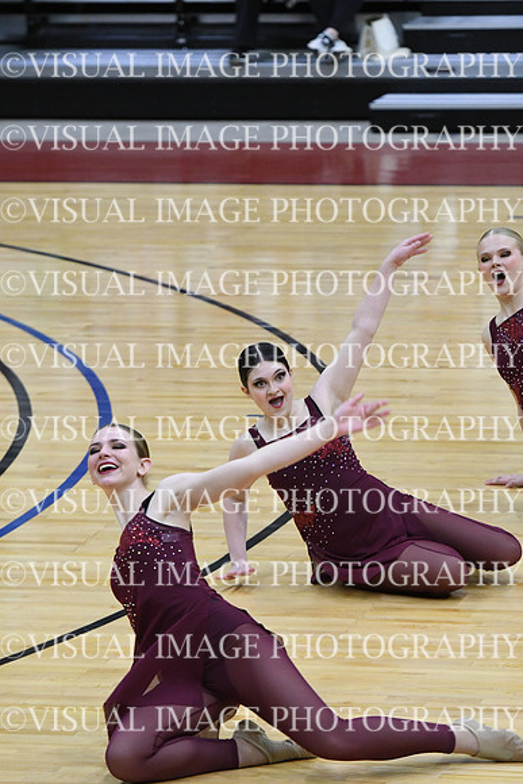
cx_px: 262
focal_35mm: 255
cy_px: 392
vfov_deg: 8.1
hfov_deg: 5.4
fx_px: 5553
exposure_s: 1/400
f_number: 3.5
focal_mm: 170
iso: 4000
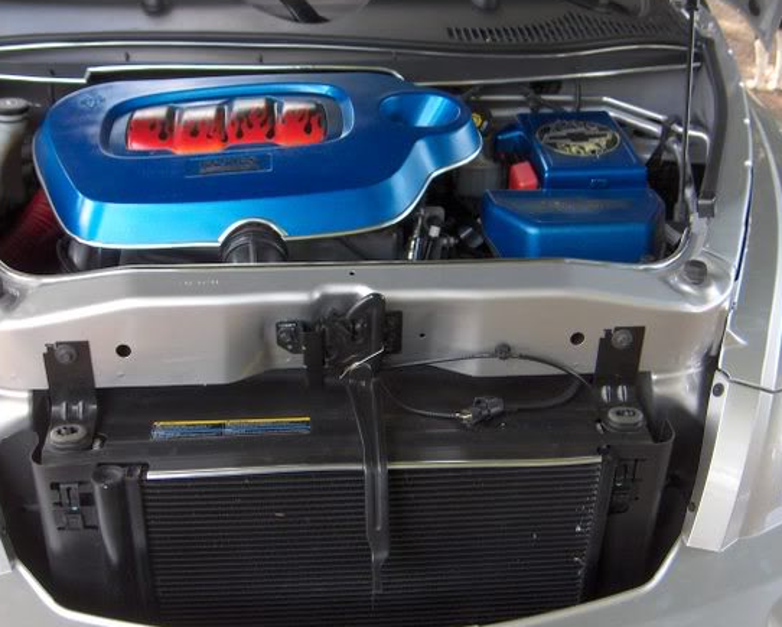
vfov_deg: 33.4
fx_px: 1042
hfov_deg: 41.1
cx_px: 356
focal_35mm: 45
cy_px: 329
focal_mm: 8
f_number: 2.8
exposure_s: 1/62.7
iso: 200
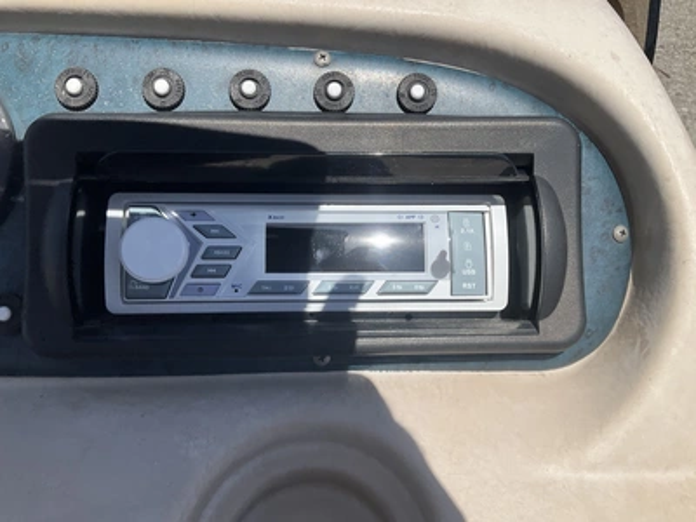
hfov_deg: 61.7
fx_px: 583
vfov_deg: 48.2
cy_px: 261
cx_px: 348
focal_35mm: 29
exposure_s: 1/2427
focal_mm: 3
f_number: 1.8
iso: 25
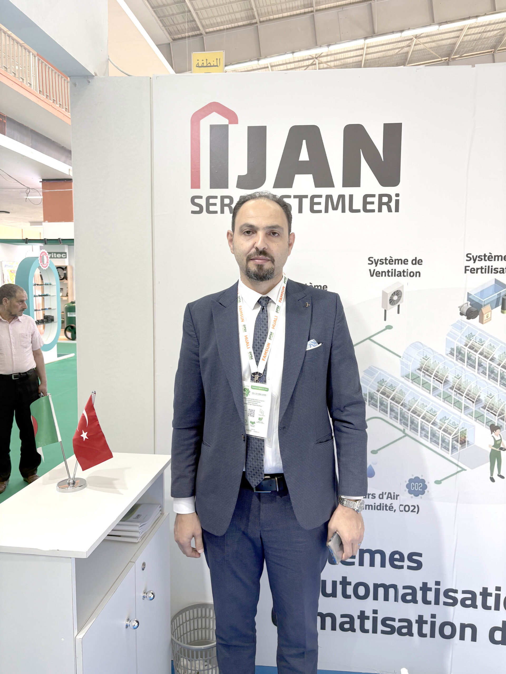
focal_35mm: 26
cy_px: 337
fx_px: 507
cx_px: 253
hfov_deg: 53.1
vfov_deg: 67.3
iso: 64
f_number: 1.6
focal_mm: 5.96
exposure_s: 1/50
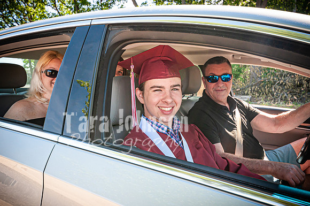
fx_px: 258
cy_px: 103
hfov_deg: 62.0
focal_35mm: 30
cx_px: 155
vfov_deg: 43.5
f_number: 6.3
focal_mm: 20
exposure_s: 1/160
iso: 200
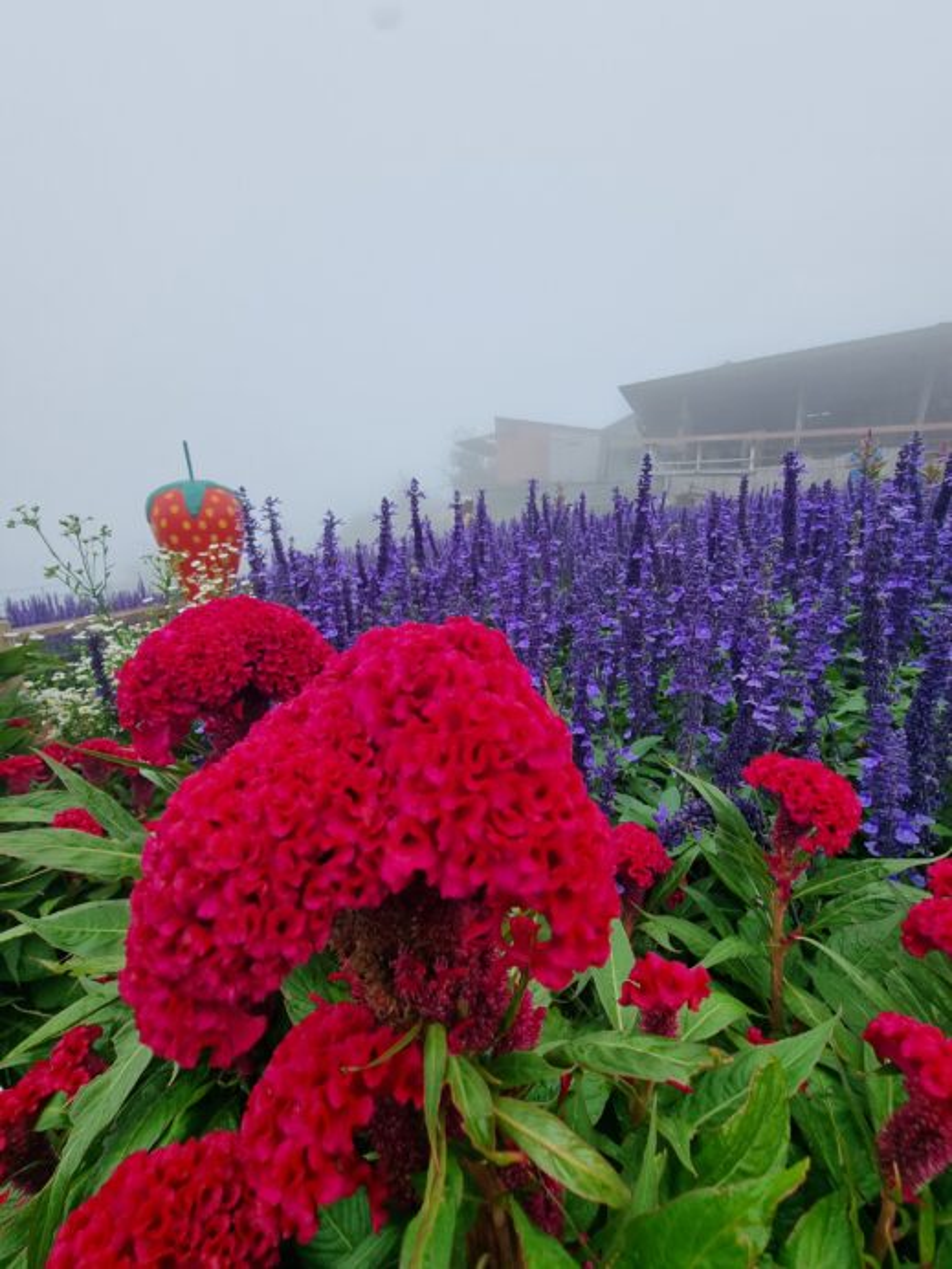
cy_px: 634
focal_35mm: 13
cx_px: 476
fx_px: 477
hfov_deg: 89.9
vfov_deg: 106.2
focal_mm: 2.2
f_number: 2.2
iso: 50
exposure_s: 1/379
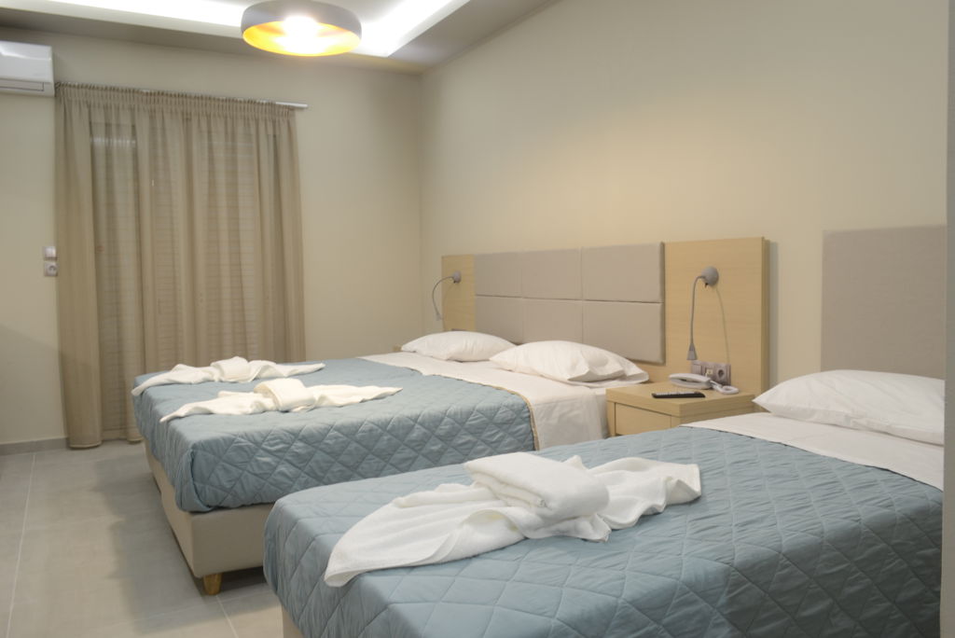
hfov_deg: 67.4
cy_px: 319
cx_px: 478
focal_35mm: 27
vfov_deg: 48.0
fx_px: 717
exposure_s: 1/1.6
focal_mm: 18
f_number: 10
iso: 200
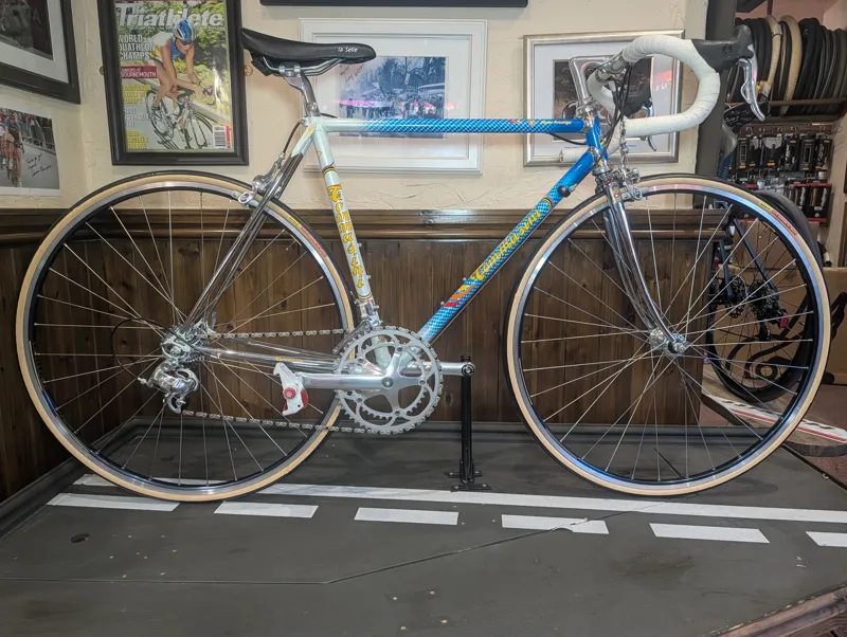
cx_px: 424
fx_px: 588
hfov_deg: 71.5
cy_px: 318
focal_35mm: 24
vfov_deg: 56.9
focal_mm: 6.9
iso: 251
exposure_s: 1/100
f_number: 1.68
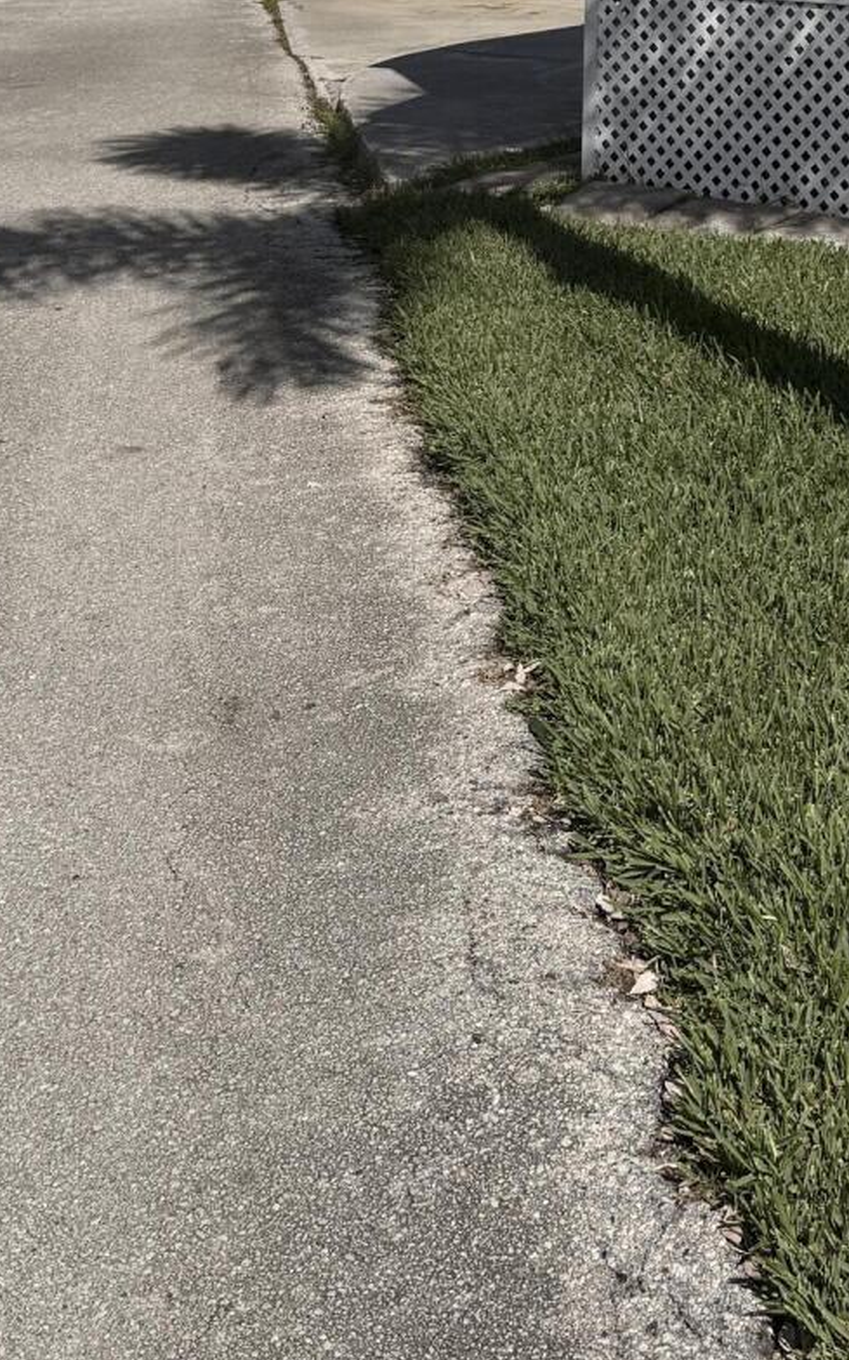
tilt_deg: -3.3
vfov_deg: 28.9
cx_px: 835
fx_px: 2408
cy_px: -99
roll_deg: -1.8
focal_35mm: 65
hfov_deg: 19.5
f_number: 1.78
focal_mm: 6.76
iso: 80
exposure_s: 1/9091
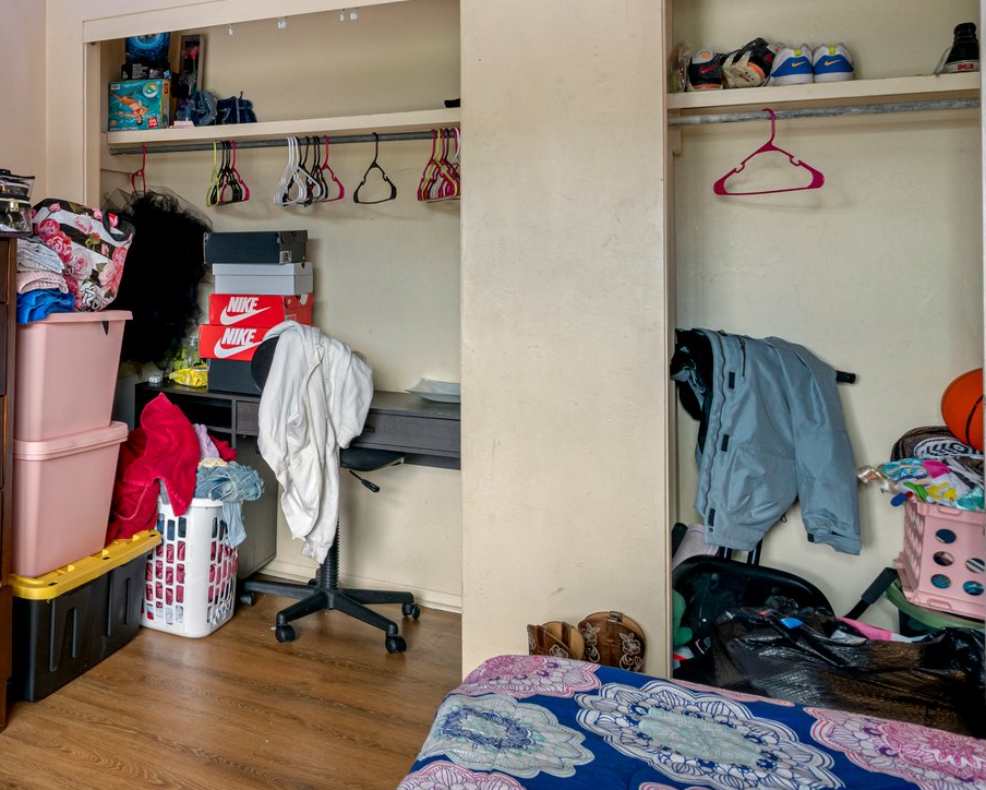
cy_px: 248
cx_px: -39
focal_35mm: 34
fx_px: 993
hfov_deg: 43.7
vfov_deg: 42.7
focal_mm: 16
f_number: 8
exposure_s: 1/3
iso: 640
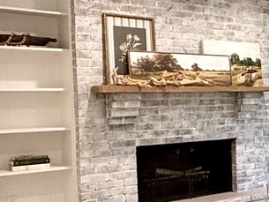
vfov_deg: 22.3
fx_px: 513
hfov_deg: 22.8
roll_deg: +0.5
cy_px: 112
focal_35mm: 66
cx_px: 424
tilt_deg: -1.7
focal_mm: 2.22
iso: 250
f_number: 2.2
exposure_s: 1/120
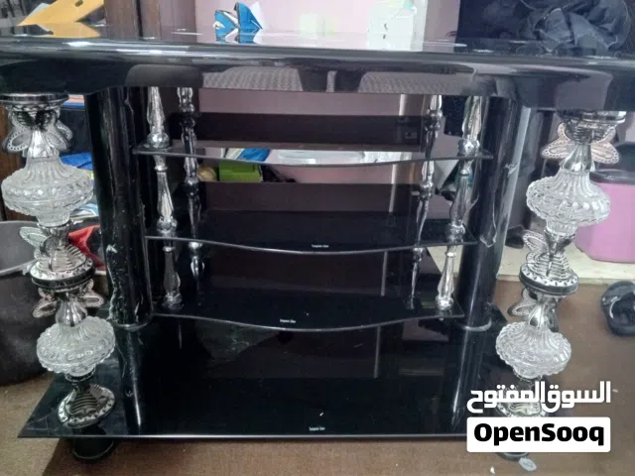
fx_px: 495
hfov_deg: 65.3
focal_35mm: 27
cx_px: 318
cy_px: 238
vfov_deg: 51.4
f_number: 1.6
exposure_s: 1/20
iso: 4921
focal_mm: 4.09
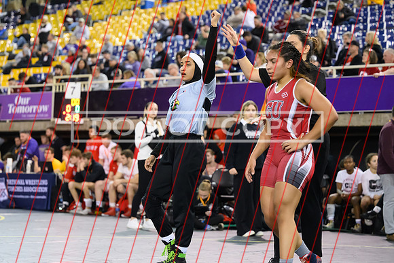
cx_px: 183
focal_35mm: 92
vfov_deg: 14.9
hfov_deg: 22.2
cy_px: 109
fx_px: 1002
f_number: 2.8
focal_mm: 78
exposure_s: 1/800
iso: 8000
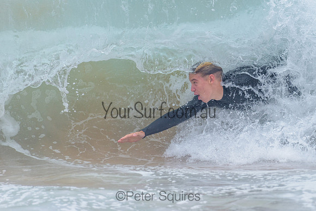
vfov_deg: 2.2
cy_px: 82
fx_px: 5380
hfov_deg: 3.4
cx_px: 194
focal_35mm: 613
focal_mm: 500
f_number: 5.6
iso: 220
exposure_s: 1/2000
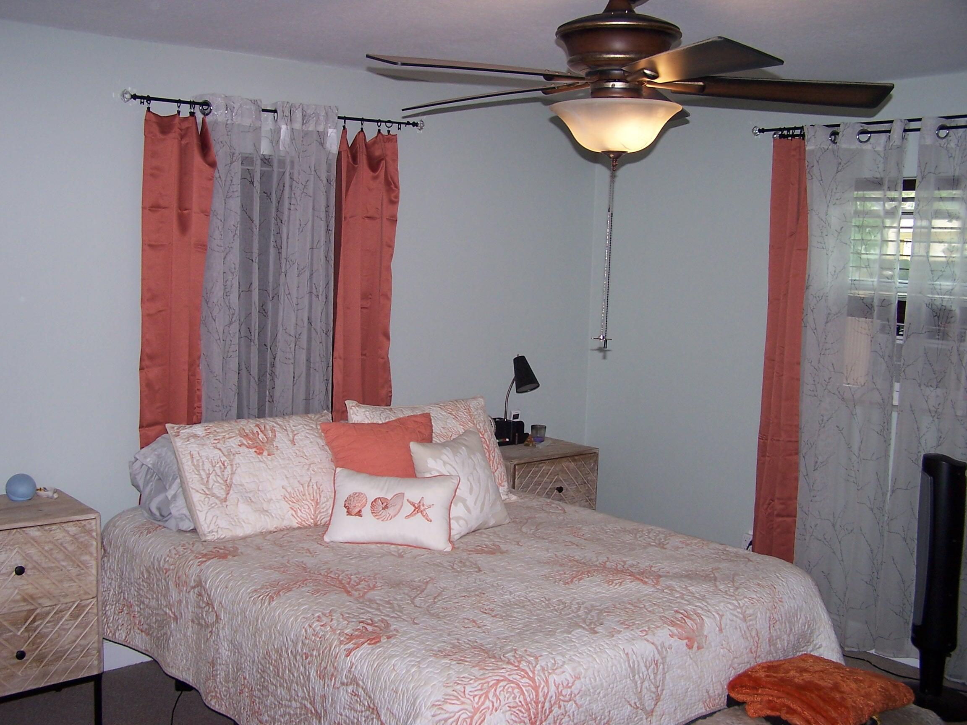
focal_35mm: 38
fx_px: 1062
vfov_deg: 37.7
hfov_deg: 49.0
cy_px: 362
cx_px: 484
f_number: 2.8
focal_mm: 6.3
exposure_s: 1/60
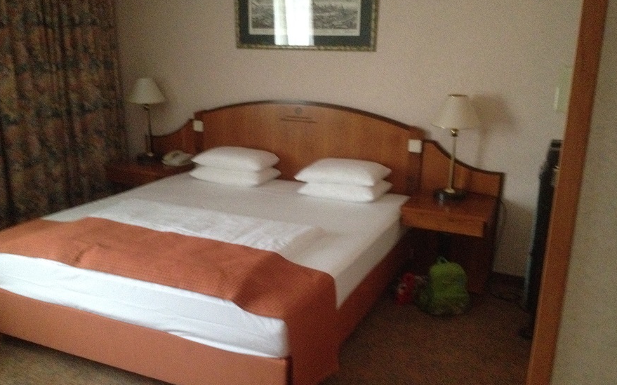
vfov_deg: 33.6
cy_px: 207
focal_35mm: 38
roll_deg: +0.1
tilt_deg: -19.4
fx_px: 639
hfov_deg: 51.6
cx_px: 306
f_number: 2.4
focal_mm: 4.28
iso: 640
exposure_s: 1/15
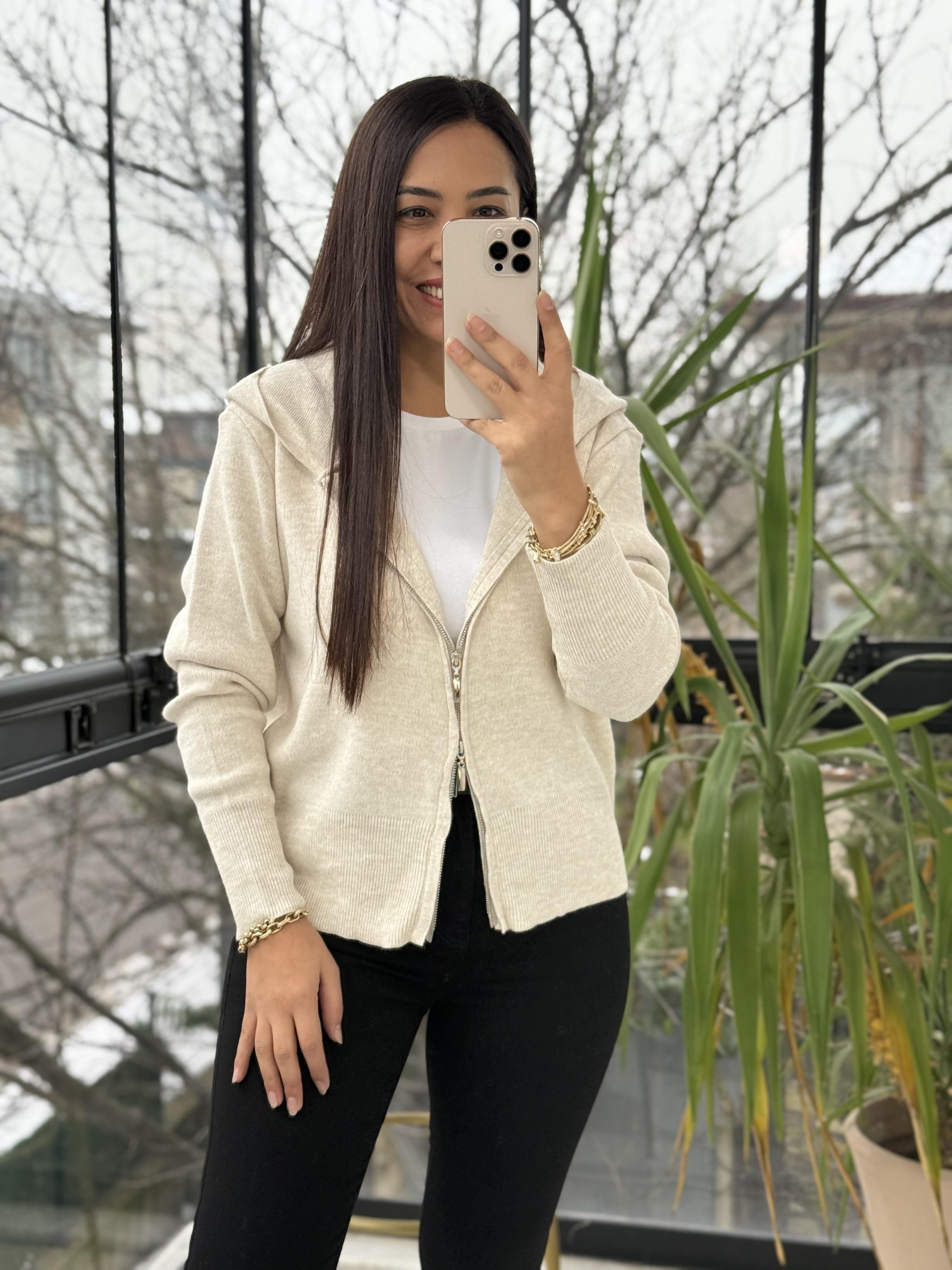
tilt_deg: -19.7
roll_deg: +0.0
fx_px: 1760
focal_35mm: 48
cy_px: 635
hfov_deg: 30.3
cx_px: 476
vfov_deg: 39.7
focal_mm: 6.76
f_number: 1.78
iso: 100
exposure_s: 1/388
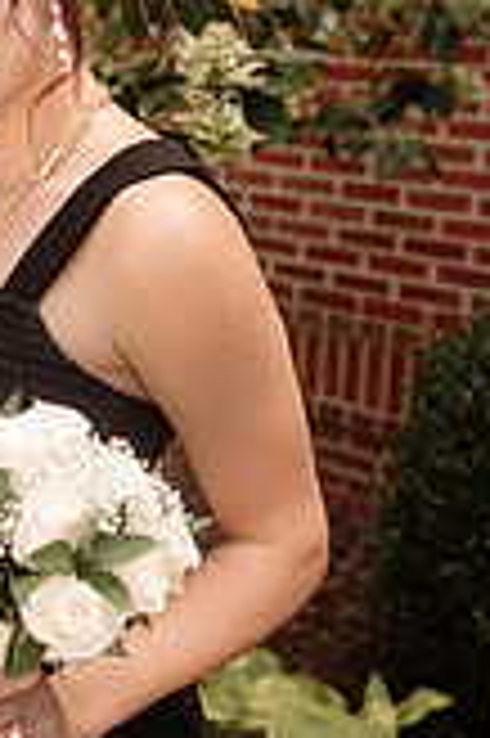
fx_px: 1350
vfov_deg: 30.2
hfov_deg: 19.0
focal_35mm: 66
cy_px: 220
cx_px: -148
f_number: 2.8
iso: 160
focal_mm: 24
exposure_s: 1/500
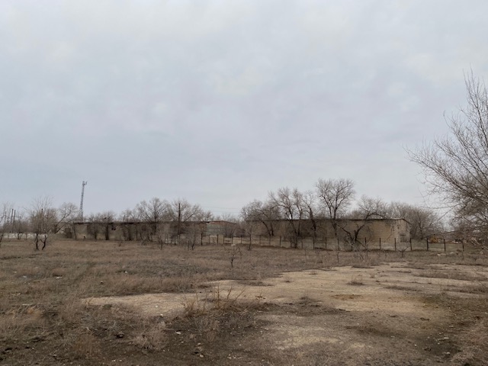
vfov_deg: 53.1
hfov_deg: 67.3
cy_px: 183
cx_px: 244
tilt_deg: +8.5
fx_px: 367
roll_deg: -0.9
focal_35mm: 26
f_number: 1.8
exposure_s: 1/571
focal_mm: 4.25
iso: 32
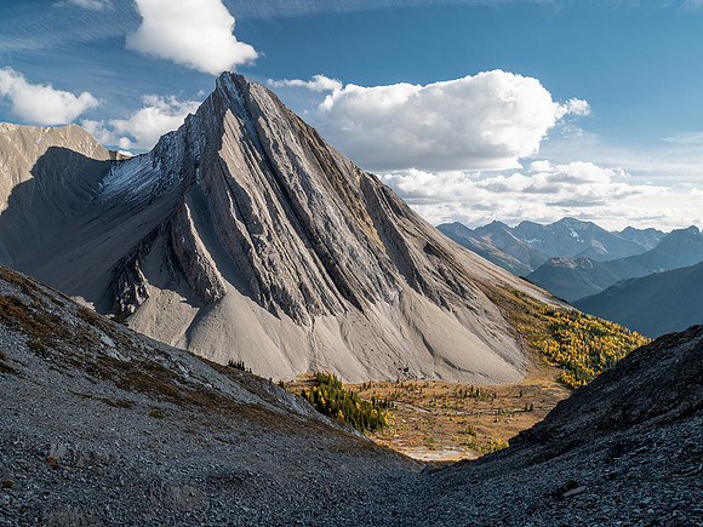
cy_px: 264
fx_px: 487
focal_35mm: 24
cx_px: 352
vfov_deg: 56.8
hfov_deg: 71.6
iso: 200
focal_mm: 12
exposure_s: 1/125
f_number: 8
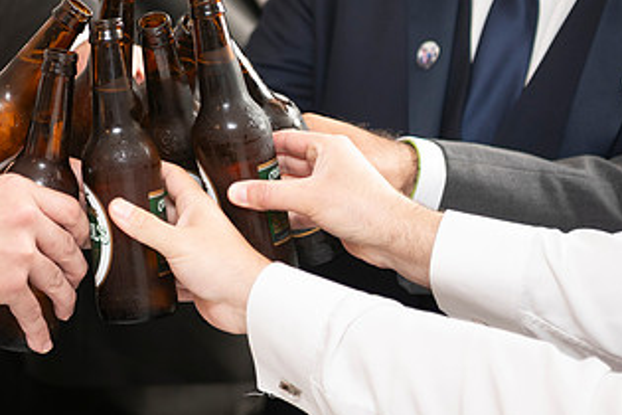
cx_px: 178
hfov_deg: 17.9
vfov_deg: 12.0
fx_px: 1970
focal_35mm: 114
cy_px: 113
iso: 800
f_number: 2.8
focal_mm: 62
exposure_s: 1/100
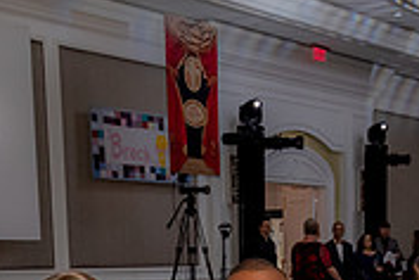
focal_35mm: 88
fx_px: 1024
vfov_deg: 14.4
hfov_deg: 22.7
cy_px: 436
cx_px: 362
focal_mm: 16
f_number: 3.5
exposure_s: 1/60
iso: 2200
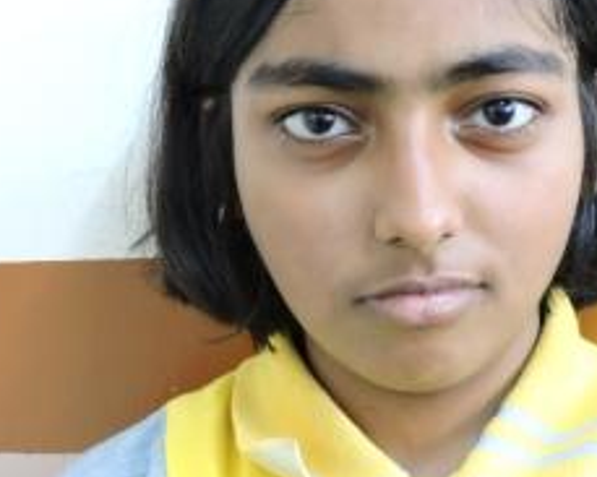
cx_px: 375
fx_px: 1448
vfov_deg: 18.7
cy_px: 188
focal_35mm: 82
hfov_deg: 23.2
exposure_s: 1/13
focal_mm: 7.7
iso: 800
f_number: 3.4
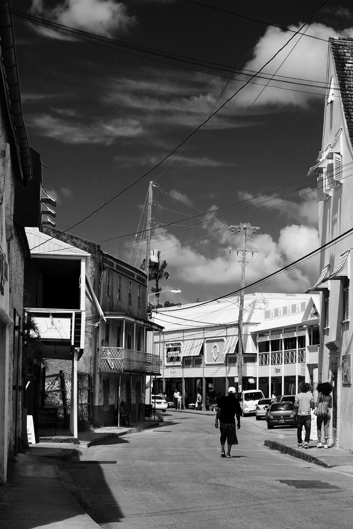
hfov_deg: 16.7
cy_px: 264
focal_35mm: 82
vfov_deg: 24.8
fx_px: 1206
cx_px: 176
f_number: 7.1
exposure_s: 1/800
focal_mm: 55
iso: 200
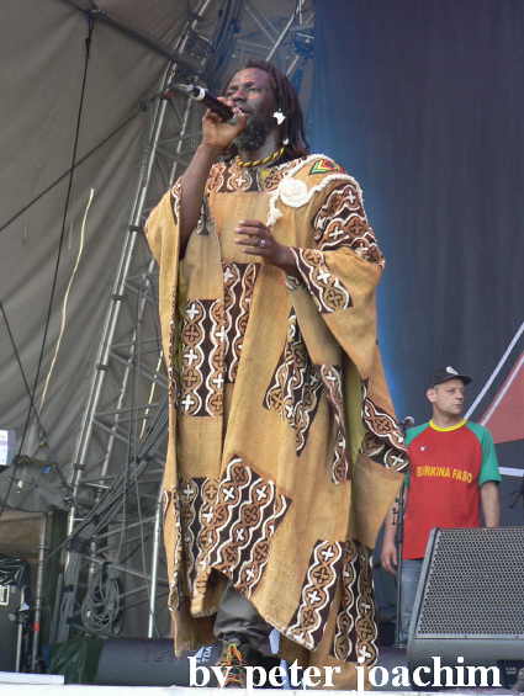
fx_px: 1894
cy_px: 348
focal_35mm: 94
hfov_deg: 15.8
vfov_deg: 20.8
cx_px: 262
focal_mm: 16.2
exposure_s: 1/50
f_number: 3.2
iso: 64
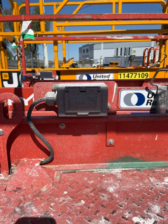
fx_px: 168
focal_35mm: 26
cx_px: 84
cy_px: 112
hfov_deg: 53.1
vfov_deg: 67.3
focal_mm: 4.2
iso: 32
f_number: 1.6
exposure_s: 1/5556
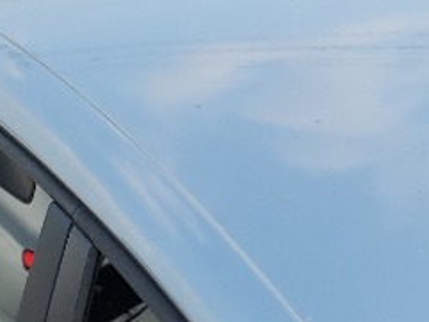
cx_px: 774
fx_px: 1265
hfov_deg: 16.2
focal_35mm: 102
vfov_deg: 14.5
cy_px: 224
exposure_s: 1/495
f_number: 1.8
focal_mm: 4.6
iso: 40
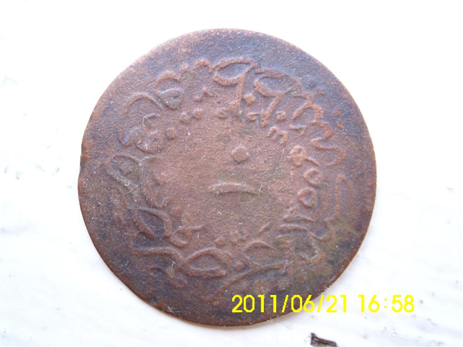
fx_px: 468
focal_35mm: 35
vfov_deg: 40.7
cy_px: 174
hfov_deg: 52.6
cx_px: 232
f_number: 3
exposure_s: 1/60
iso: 100
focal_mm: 6.2
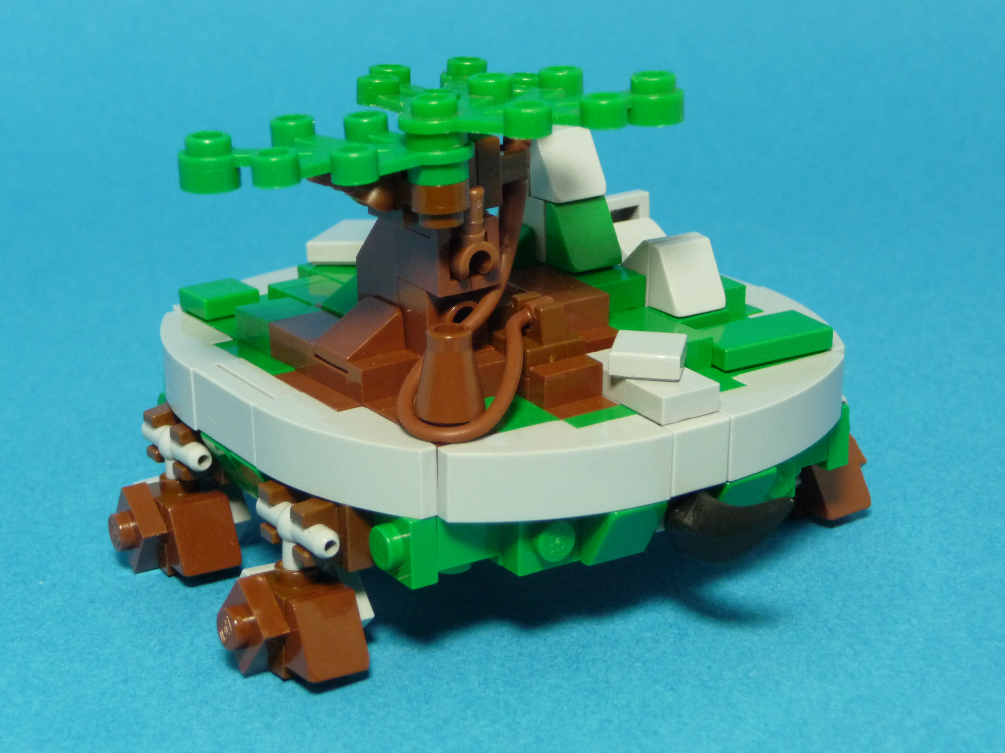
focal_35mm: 67
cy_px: 376
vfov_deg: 21.9
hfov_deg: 29.0
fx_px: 1945
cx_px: 502
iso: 400
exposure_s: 1/40
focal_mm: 11.3
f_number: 4.5
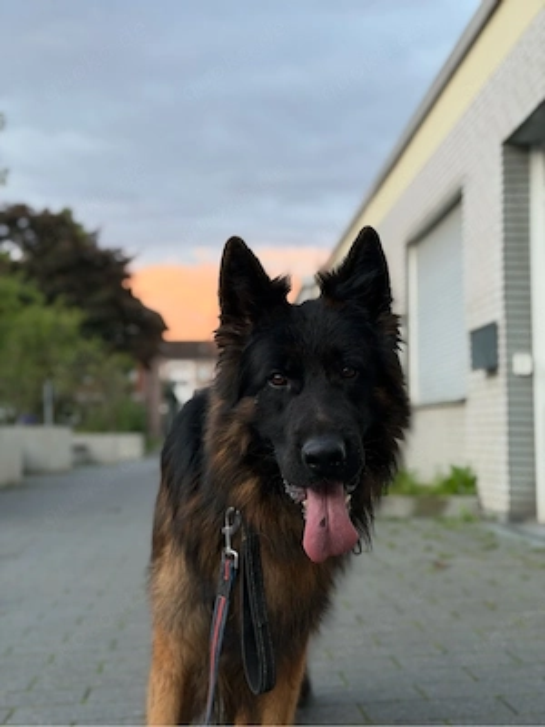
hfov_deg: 30.3
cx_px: 272
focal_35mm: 48
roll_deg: -0.4
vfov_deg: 39.7
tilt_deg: +3.8
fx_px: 1008
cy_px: 364
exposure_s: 1/109
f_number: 1.78
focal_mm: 6.76
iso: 100
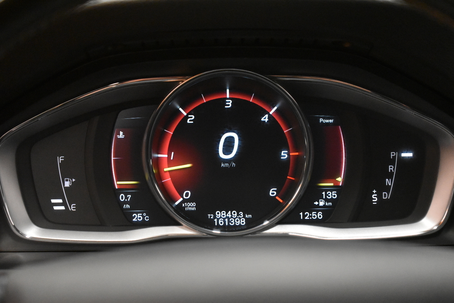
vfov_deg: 18.2
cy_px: 152
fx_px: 946
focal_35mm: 75
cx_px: 227
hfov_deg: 27.0
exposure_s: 1/80
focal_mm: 50
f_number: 5.6
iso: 5000
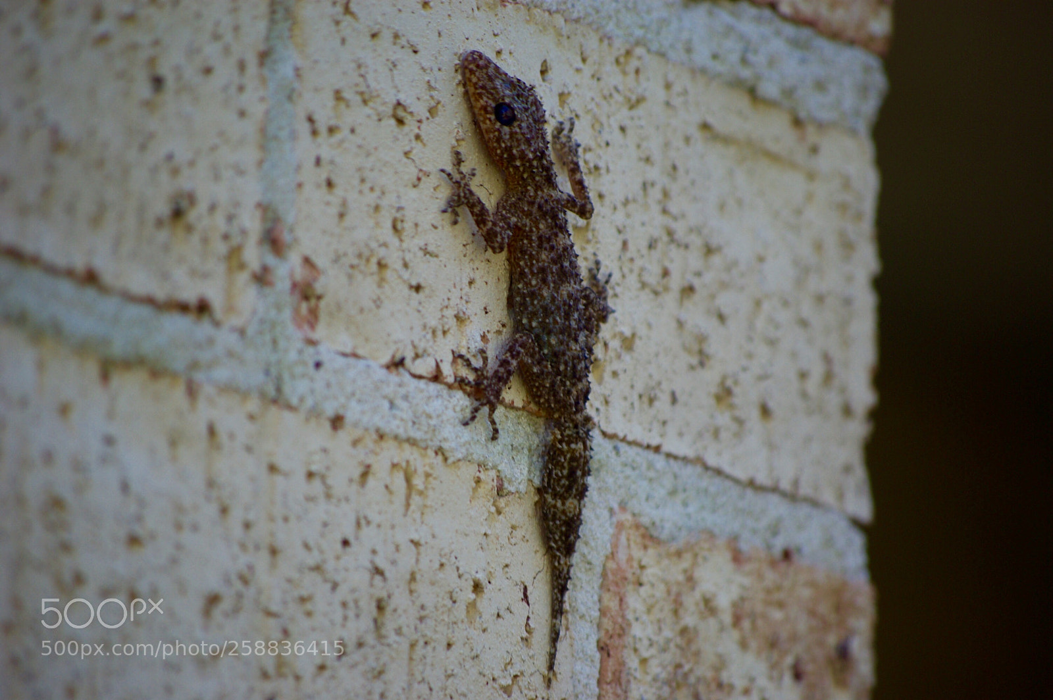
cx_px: 526
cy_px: 350
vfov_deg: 4.6
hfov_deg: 6.9
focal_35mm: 300
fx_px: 8768
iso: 100
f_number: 5.6
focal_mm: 200
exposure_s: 1/125
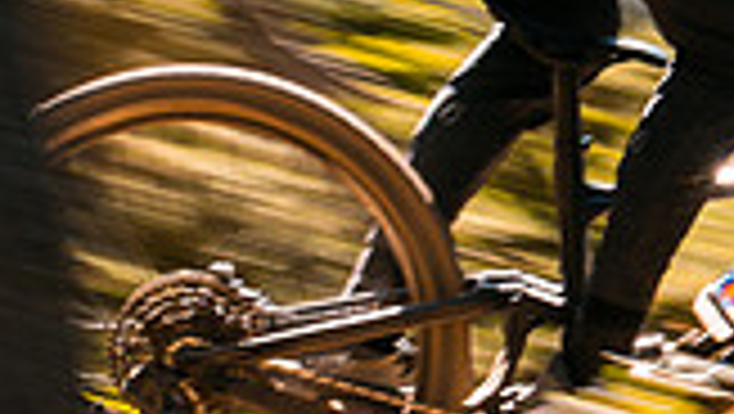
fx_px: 7558
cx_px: 1193
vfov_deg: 3.1
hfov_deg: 5.5
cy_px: -741
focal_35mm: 388
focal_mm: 70
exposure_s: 1/80
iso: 140
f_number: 10
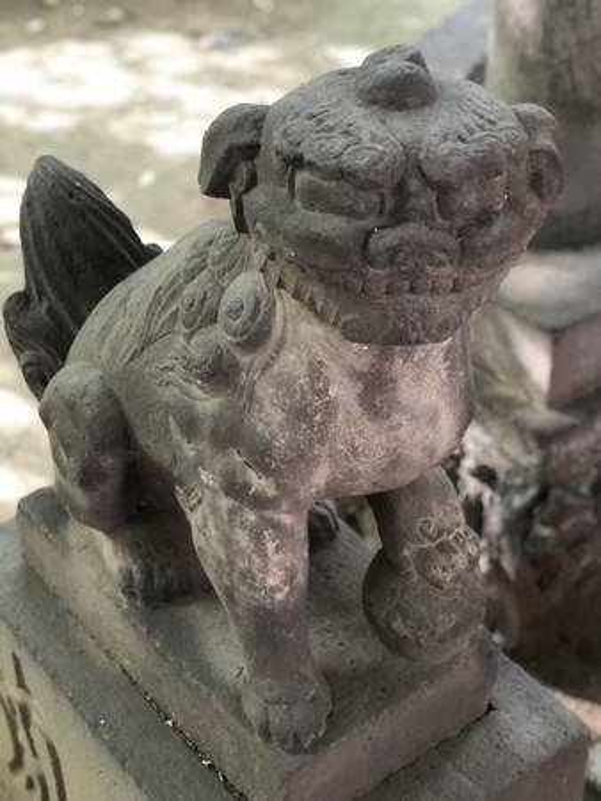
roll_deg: +2.1
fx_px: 1318
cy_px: 400
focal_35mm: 57
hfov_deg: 25.7
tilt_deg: -32.7
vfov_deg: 33.8
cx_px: 300
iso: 500
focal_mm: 6.6
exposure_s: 1/30
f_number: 2.8
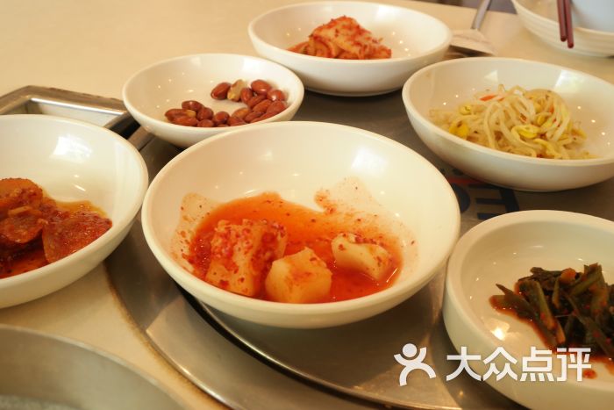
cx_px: 307
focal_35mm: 43
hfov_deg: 45.4
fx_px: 733
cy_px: 205
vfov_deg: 31.2
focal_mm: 28
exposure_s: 1/13
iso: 800
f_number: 8
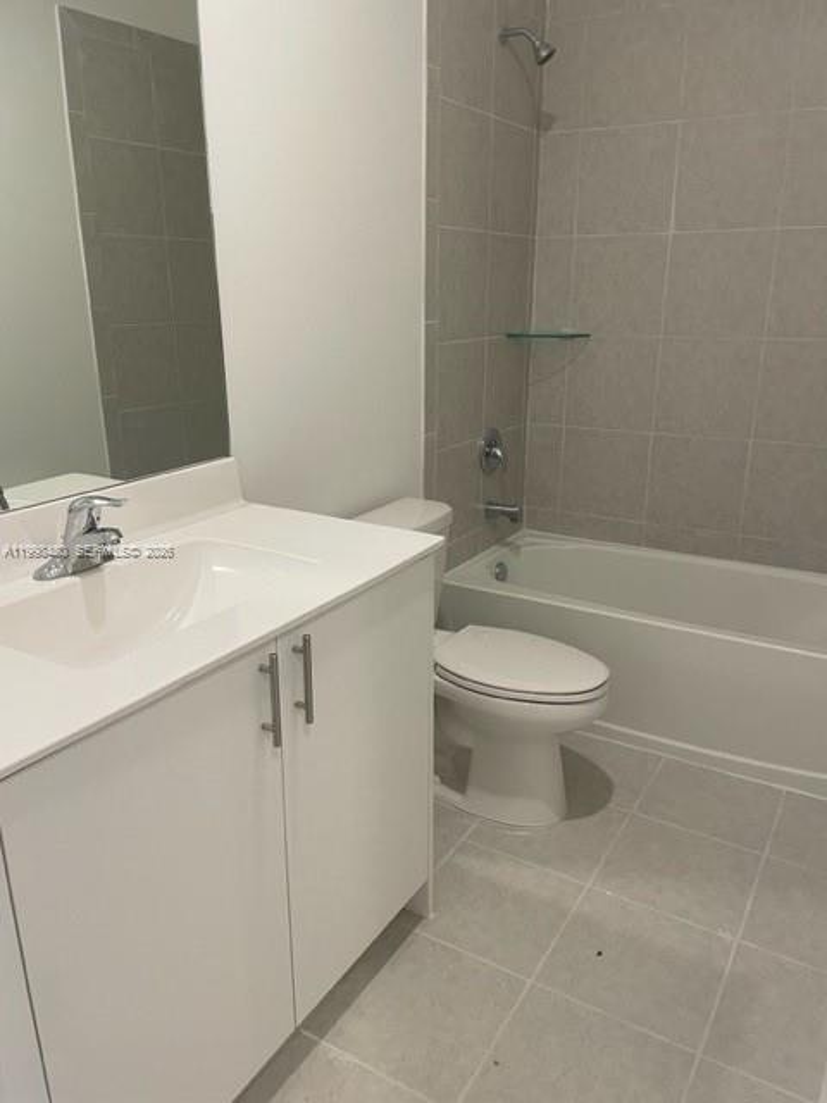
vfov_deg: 67.3
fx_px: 828
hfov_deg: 53.1
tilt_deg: -17.4
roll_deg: +0.1
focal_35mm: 26
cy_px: 552
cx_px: 414
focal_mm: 4.2
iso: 100
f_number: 1.6
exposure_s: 1/60
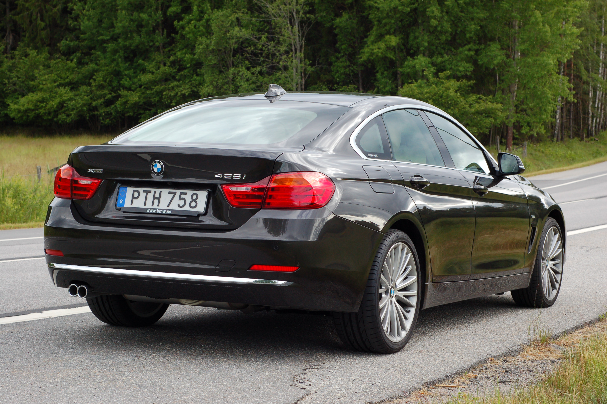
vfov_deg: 18.1
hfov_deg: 27.0
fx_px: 1263
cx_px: 304
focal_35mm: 75
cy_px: 202
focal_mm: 50
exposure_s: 1/200
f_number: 8
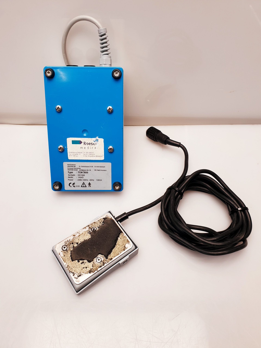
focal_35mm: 26
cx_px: 130
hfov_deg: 53.1
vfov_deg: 67.3
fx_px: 261
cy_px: 174
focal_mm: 4.3
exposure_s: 1/50
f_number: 2.4
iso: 50
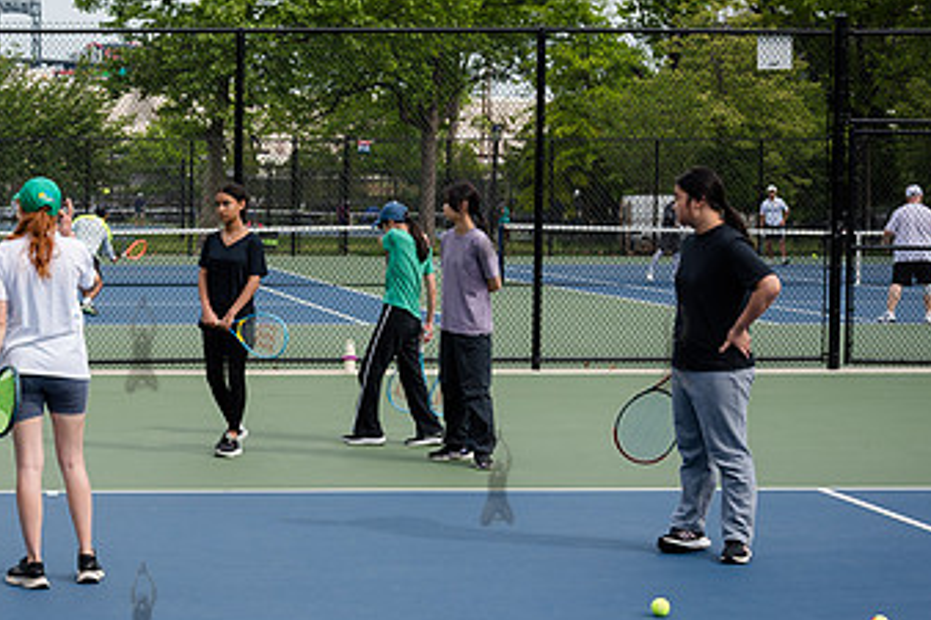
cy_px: 310
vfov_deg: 15.9
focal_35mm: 86
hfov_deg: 22.9
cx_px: 43
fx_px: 2223
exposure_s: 1/1000
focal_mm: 44
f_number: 4
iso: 200
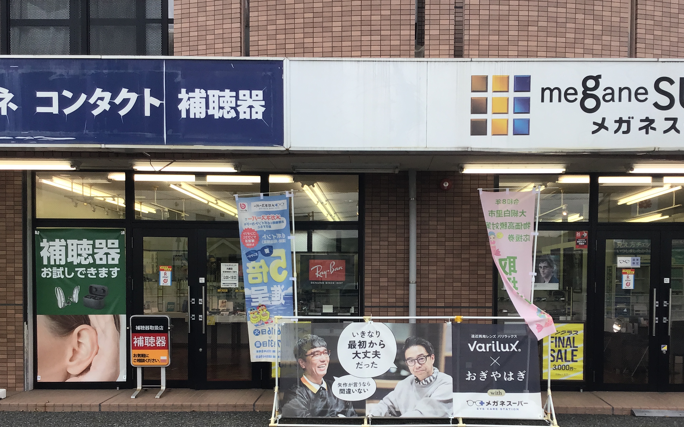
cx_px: 374
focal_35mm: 42
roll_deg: -1.0
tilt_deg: -1.6
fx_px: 783
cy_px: 306
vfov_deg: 30.2
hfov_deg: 47.1
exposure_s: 1/342
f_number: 2.4
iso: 25
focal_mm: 3.3
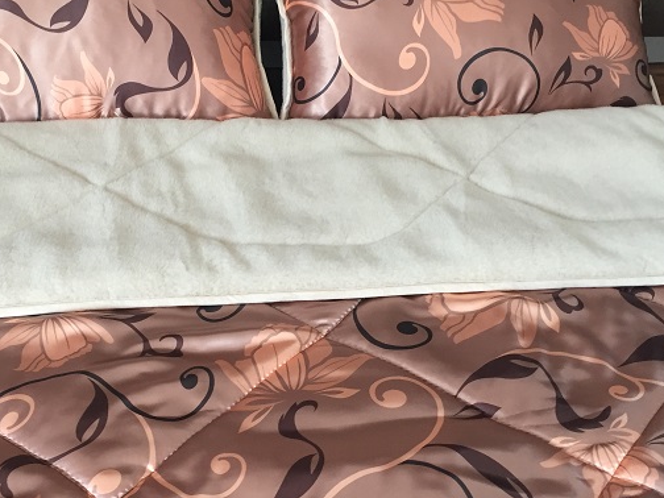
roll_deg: -3.5
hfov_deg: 41.1
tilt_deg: -38.3
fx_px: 882
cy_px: 282
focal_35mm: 46
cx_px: 273
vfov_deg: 31.5
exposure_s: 1/33
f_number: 2.2
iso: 125
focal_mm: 4.15
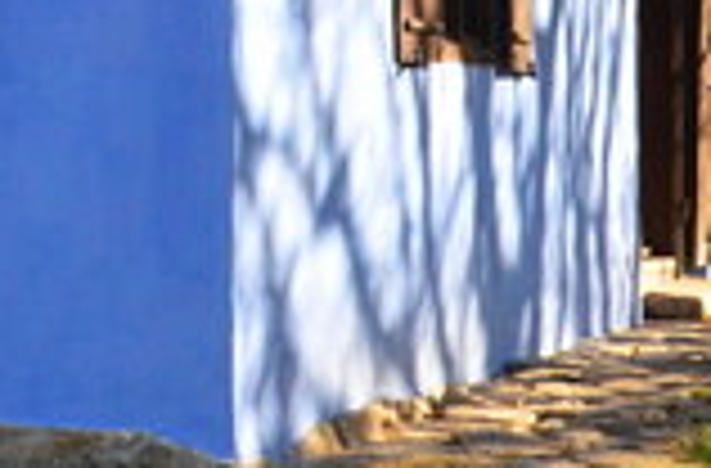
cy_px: -266
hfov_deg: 14.9
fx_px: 2695
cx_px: 126
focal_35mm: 137
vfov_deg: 9.6
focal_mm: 18
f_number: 9
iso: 1600
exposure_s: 1/1000
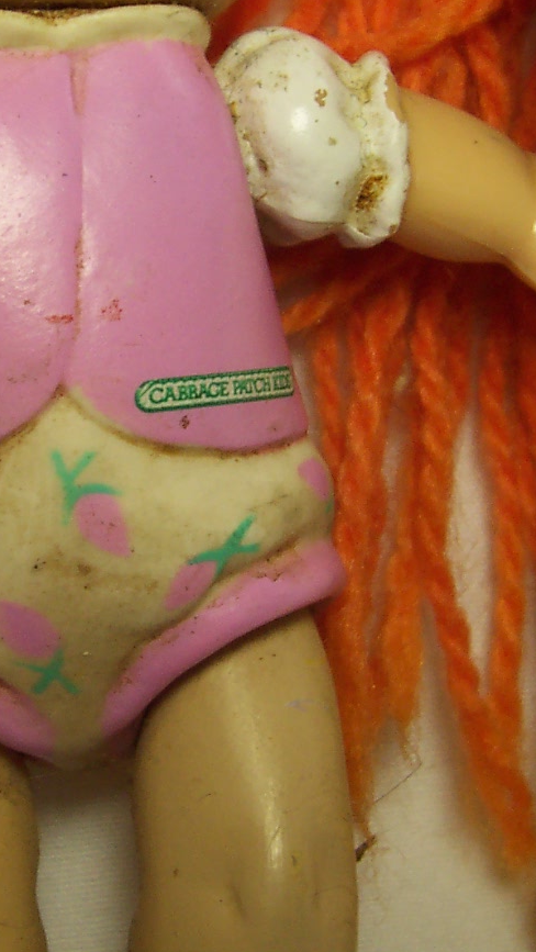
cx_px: 97
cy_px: 441
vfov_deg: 27.5
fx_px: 1945
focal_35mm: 77
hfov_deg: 15.6
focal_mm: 5.6
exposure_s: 1/60
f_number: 2.8
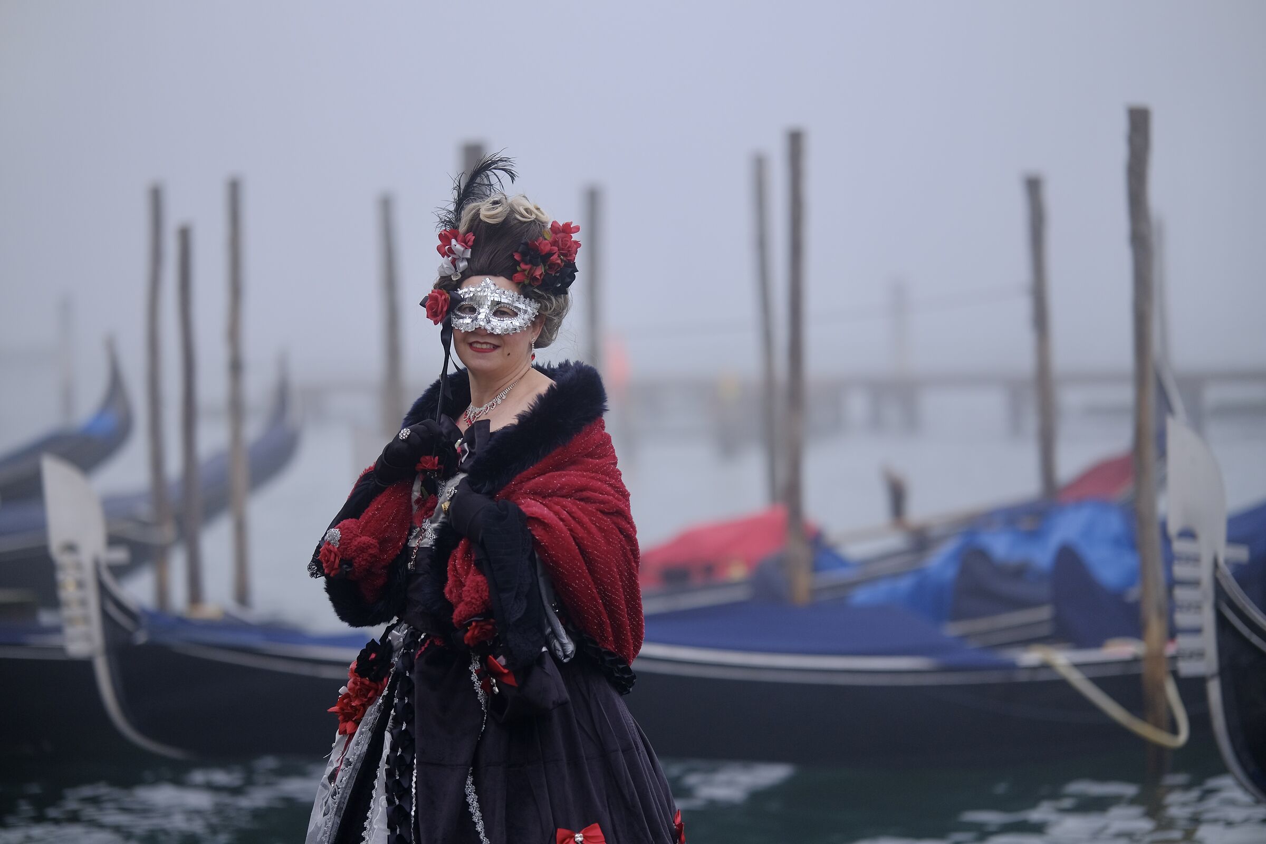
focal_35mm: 113
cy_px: 422
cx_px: 633
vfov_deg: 12.1
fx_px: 3974
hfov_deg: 18.1
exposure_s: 1/5400
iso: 160
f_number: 1.2
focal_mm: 75
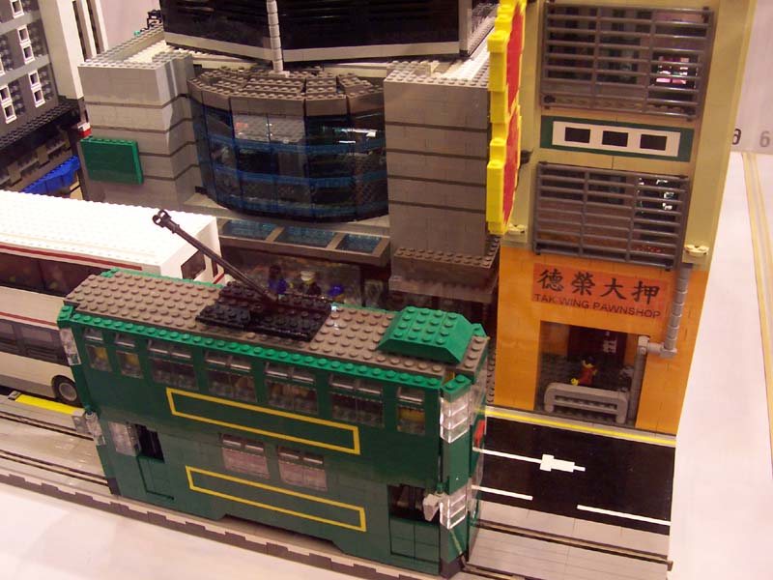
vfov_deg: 38.7
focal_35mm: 37
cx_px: 386
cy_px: 290
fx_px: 826
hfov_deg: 50.1
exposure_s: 1/30
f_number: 2.8
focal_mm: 5.6
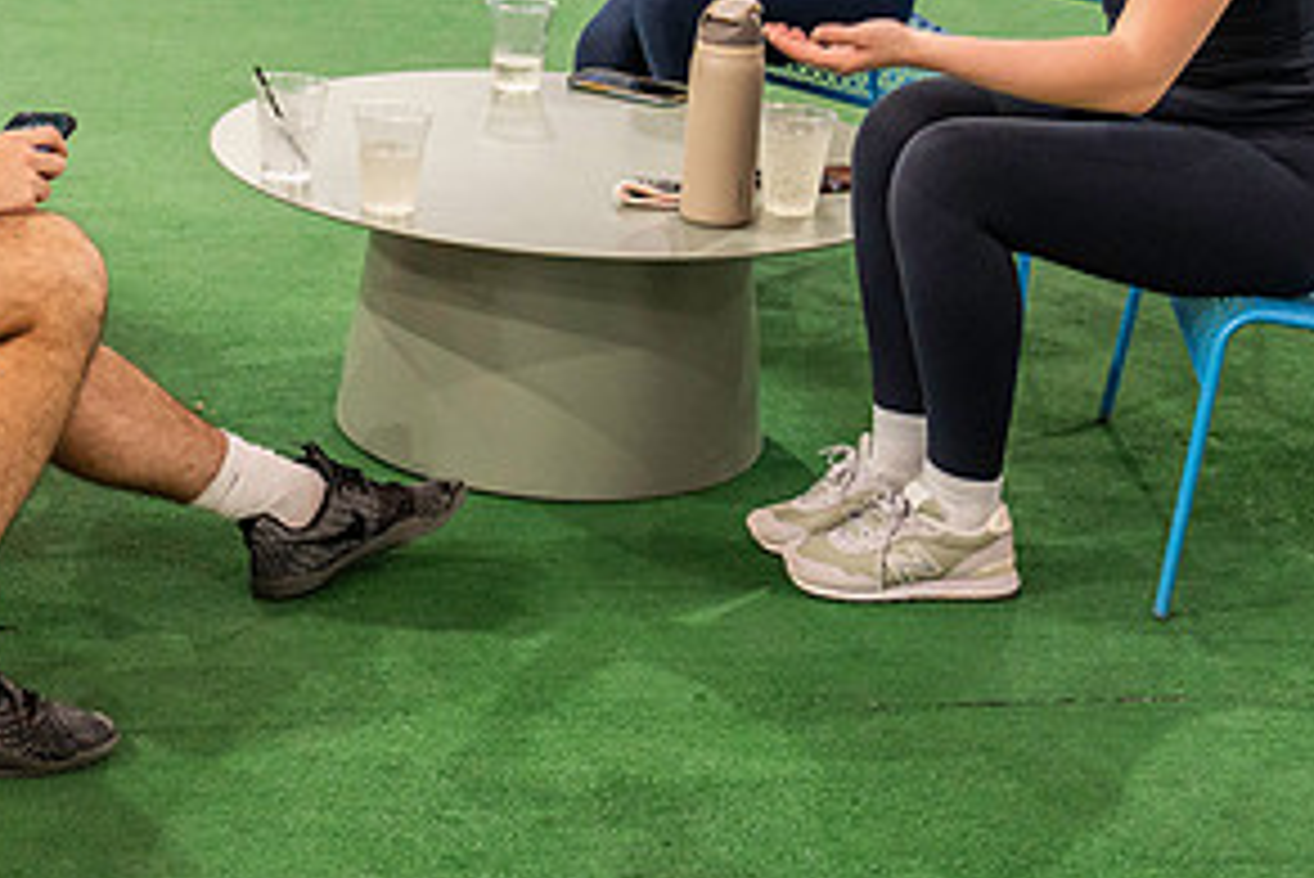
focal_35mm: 90
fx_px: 3286
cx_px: 131
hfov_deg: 22.1
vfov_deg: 15.1
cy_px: 140
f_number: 4
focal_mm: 40
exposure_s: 1/160
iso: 2500
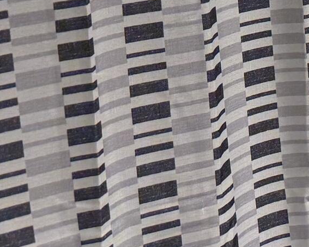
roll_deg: +1.7
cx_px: 755
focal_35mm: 124
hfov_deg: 12.2
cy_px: -171
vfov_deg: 11.7
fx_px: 1133
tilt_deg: -6.0
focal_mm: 6.76
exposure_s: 1/120
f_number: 1.78
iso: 125
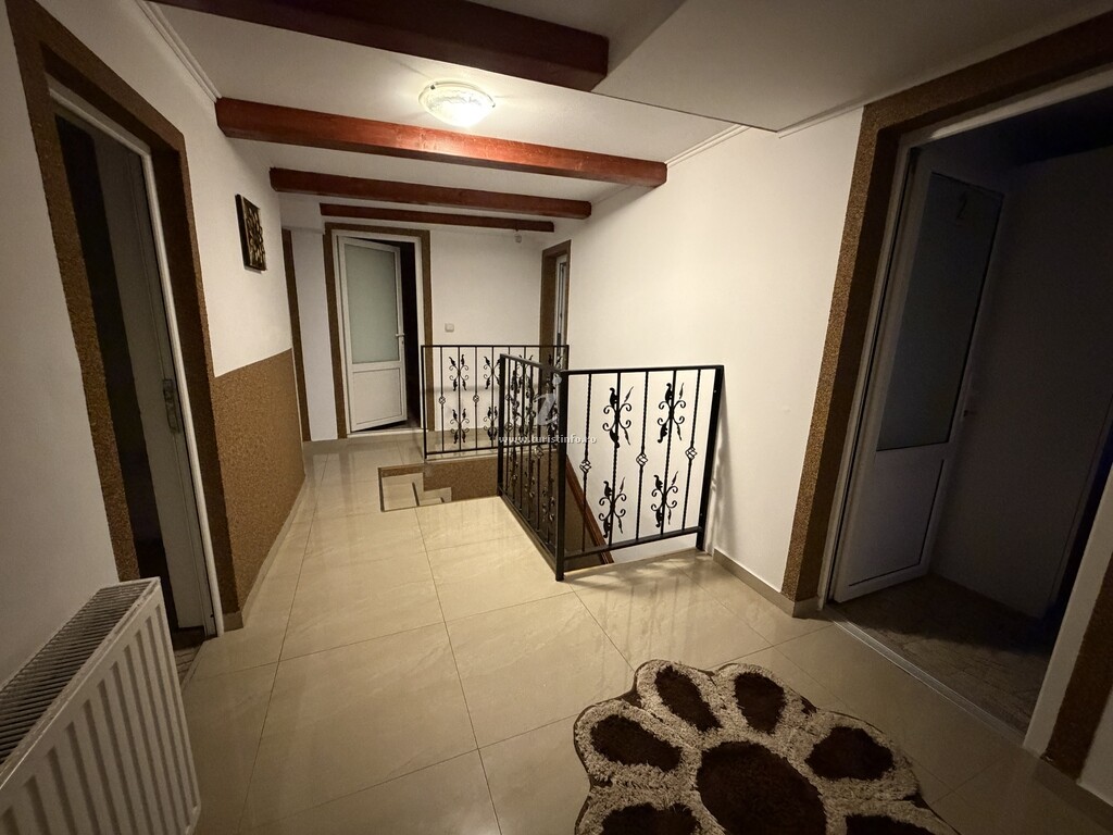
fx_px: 450
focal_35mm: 14
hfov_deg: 102.1
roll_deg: -1.5
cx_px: 556
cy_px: 418
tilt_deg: -13.1
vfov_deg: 85.7
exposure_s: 1/50
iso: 1000
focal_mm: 2.22
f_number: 2.2
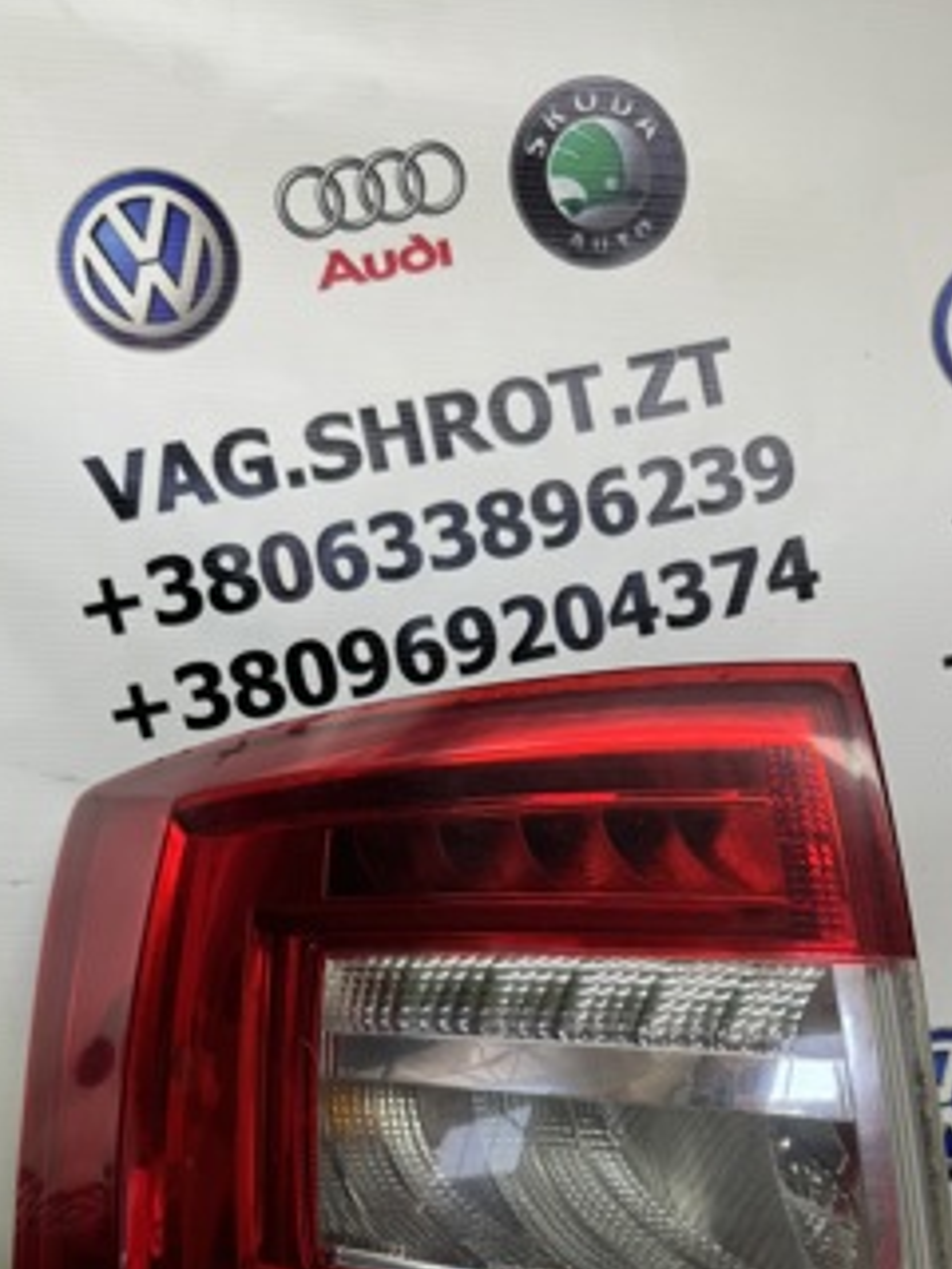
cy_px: 920
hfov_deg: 39.6
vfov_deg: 49.7
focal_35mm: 36
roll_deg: -3.3
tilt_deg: -6.2
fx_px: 1320
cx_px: 532
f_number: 1.78
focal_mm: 6.76
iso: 64
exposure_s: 1/186
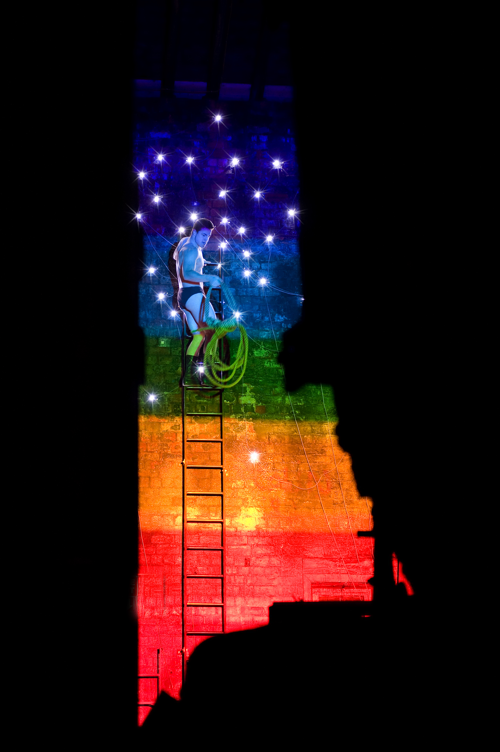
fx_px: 1460
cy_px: 376
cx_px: 250
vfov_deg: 28.9
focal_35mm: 70
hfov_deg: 19.4
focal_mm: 70
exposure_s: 1/40
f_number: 2.8
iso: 800
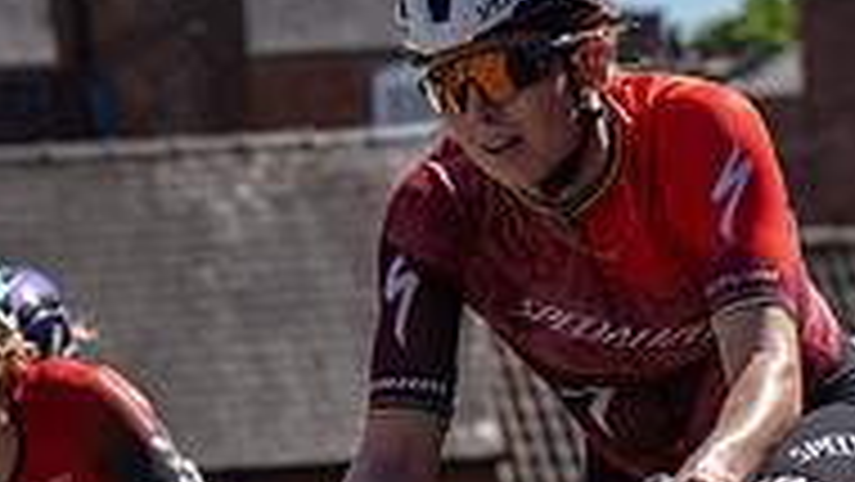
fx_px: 7257
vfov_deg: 3.8
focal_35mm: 320
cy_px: 107
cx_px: 522
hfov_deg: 6.7
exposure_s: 1/1600
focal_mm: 70
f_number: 4
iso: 100
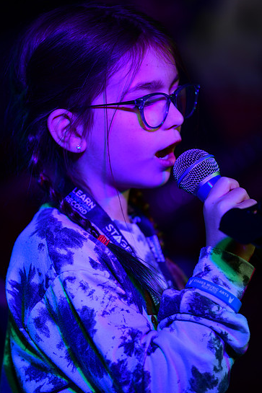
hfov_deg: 6.4
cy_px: 195
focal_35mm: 213
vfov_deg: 9.7
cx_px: 125
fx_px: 2327
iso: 400
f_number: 2.8
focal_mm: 200
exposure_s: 1/320
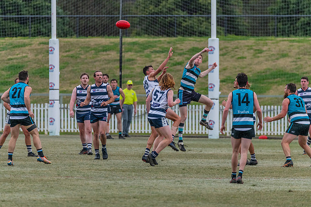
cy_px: 104
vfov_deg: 3.1
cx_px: 156
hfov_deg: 4.6
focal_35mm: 450
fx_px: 3888
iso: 1600
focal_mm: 450
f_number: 6
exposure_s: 1/1600
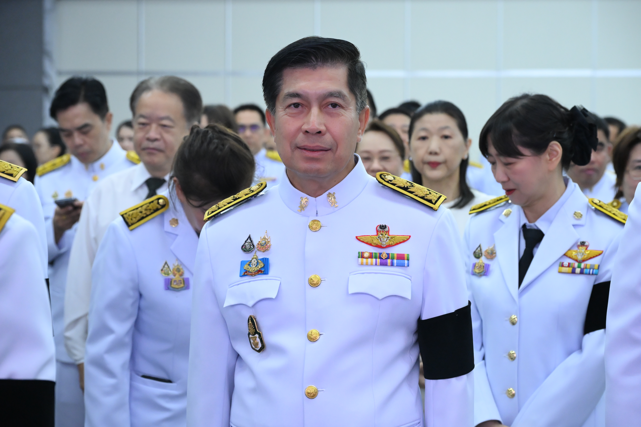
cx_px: 320
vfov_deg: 17.5
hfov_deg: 26.0
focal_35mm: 78
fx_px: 1389
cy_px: 214
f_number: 5.6
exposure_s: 1/500
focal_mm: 78
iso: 6400
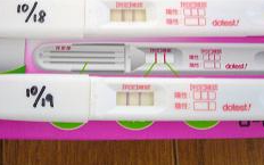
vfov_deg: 24.1
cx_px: 116
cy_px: 39
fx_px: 381
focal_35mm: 53
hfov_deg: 38.1
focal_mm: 5.4
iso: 200
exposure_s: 1/10
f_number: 3
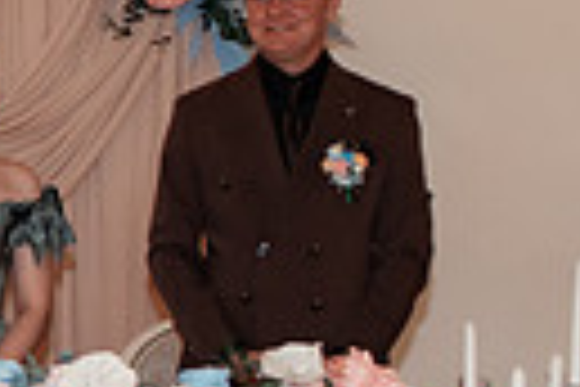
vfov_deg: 8.7
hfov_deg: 11.5
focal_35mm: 157
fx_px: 2529
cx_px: -670
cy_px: 245
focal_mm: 35
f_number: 3.2
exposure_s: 1/250
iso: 1250
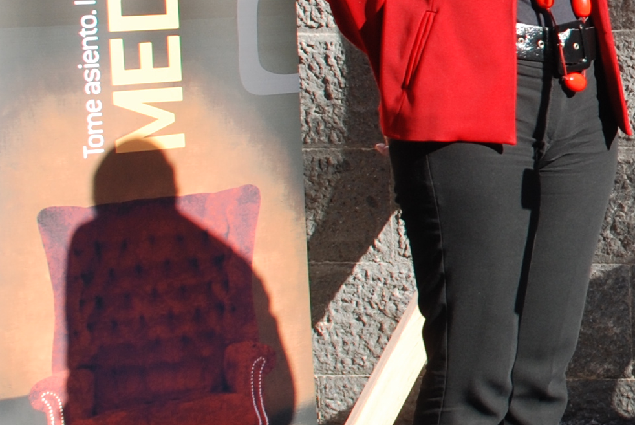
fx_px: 2507
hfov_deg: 13.3
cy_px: 82
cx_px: 1061
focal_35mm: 142
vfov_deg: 9.7
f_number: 5.6
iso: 100
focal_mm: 24
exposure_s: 1/125
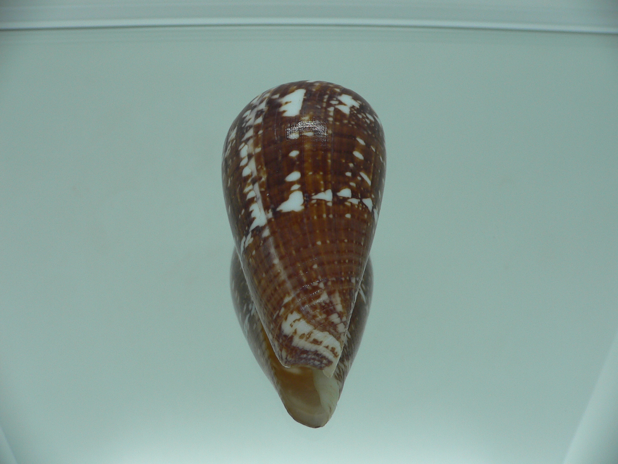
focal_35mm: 35
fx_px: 625
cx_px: 309
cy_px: 232
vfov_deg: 40.7
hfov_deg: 52.6
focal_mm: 4.6
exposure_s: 1/60
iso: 80
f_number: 2.8
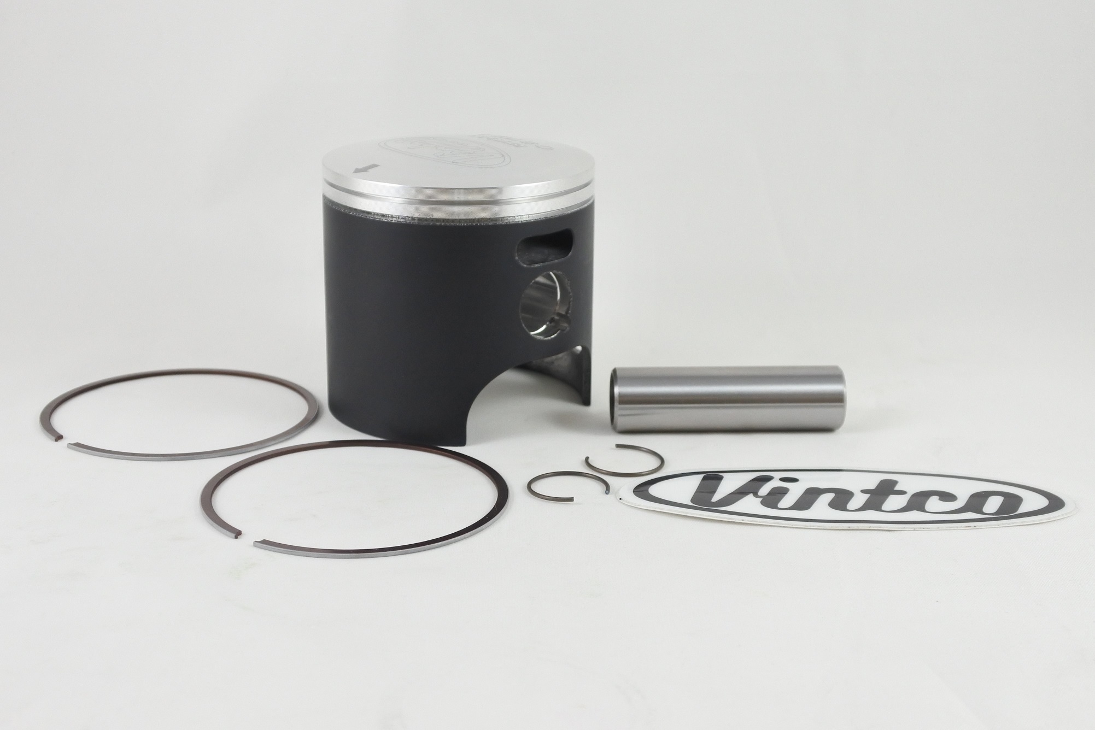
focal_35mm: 42
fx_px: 1278
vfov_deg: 31.9
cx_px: 548
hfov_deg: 46.4
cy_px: 365
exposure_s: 1/125
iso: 500
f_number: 4.2
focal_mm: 15.7
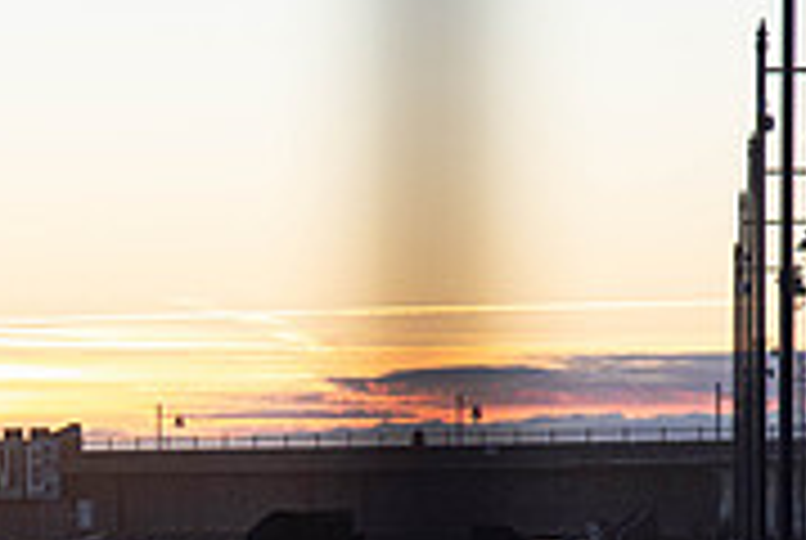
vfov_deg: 5.2
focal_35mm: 267
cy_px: 461
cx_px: -198
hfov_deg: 7.6
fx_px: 5988
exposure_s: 1/640
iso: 800
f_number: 5
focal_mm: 55
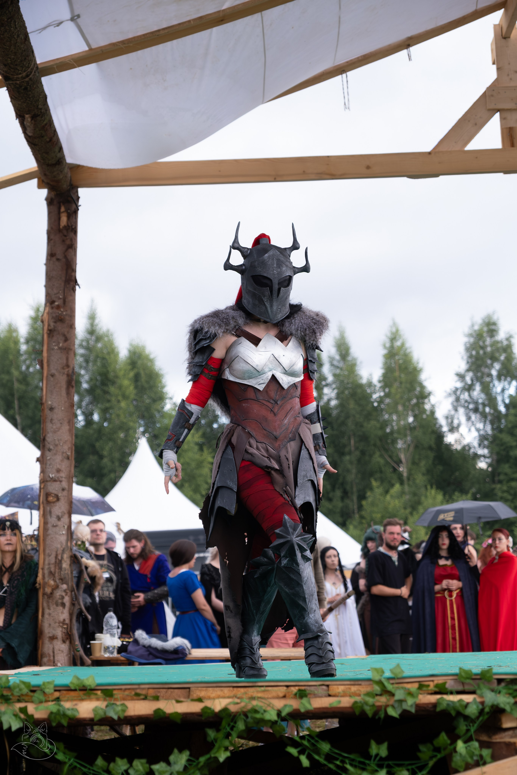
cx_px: 258
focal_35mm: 73
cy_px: 388
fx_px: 1572
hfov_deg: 18.7
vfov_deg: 27.7
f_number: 3.6
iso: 800
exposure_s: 1/800
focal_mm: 48.5
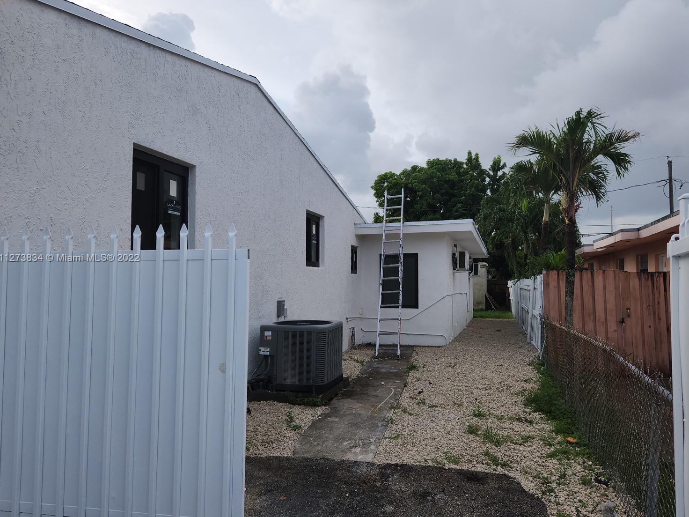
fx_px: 498
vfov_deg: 54.9
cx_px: 364
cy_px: 258
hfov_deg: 69.3
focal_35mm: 25
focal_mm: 5.4
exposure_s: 1/942
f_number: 1.8
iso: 20
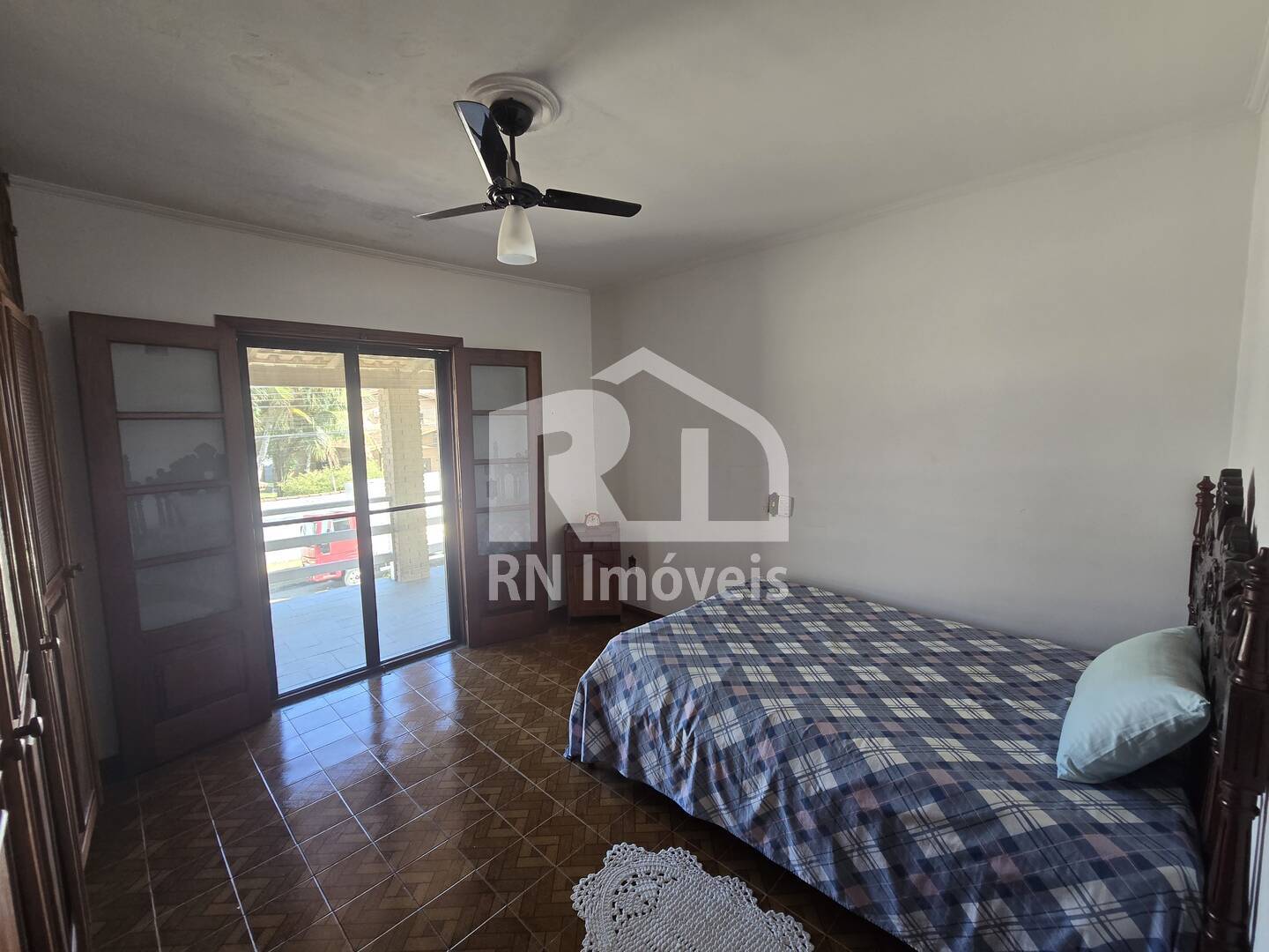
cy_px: 476
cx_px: 634
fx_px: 477
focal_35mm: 13
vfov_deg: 89.9
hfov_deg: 106.2
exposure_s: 1/60
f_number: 2.2
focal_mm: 2.2
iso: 125
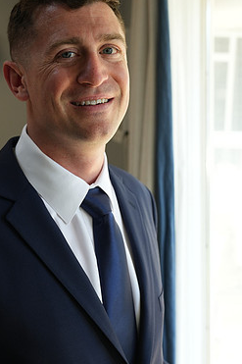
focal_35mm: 61
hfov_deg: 22.2
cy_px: 185
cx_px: 95
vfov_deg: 32.9
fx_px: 616
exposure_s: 1/200
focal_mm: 39
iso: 640
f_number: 4
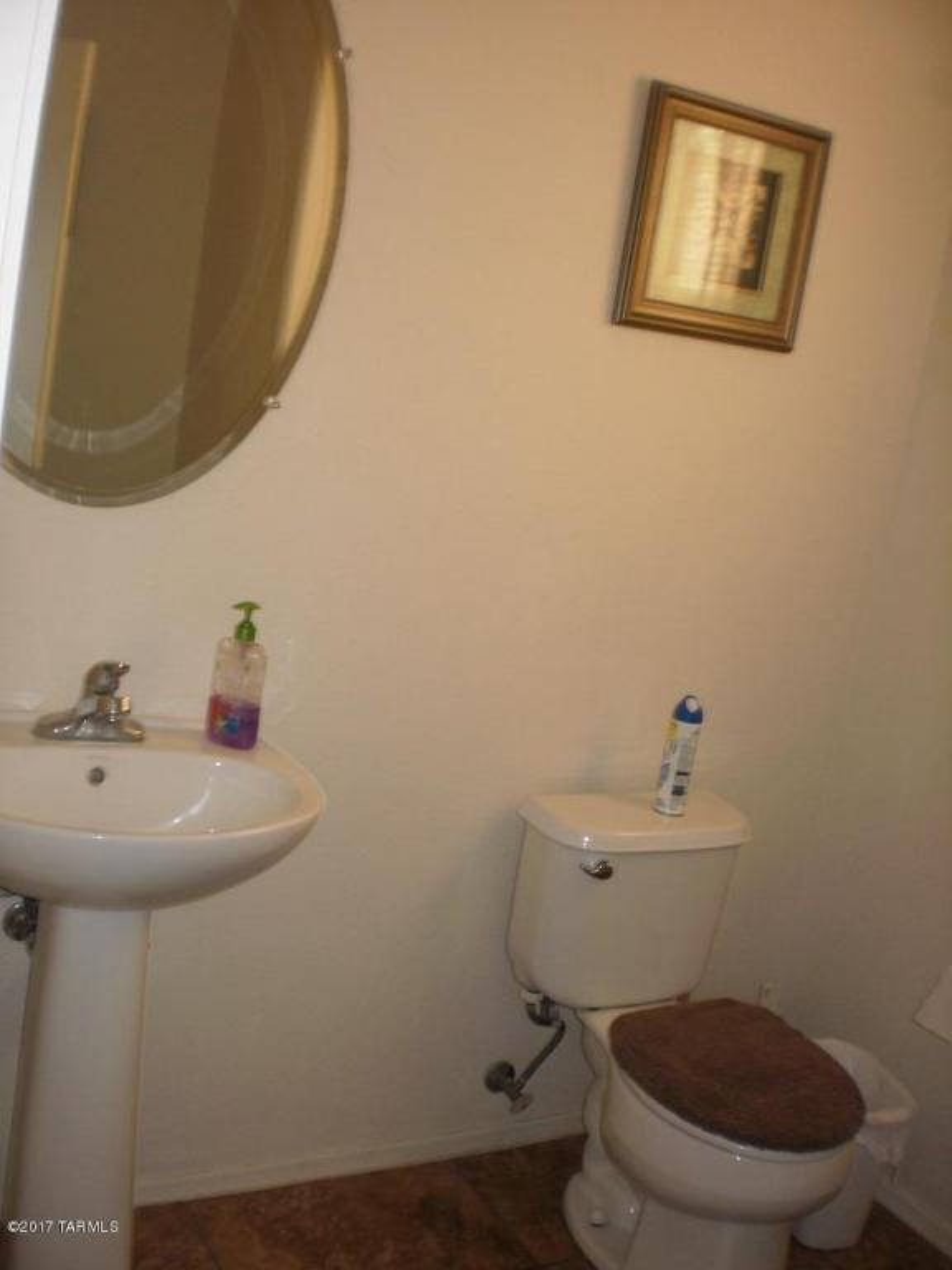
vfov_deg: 49.0
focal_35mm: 38
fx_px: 1393
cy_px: 635
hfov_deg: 37.7
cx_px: 476
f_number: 3.1
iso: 125
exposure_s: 1/30
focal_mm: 6.3
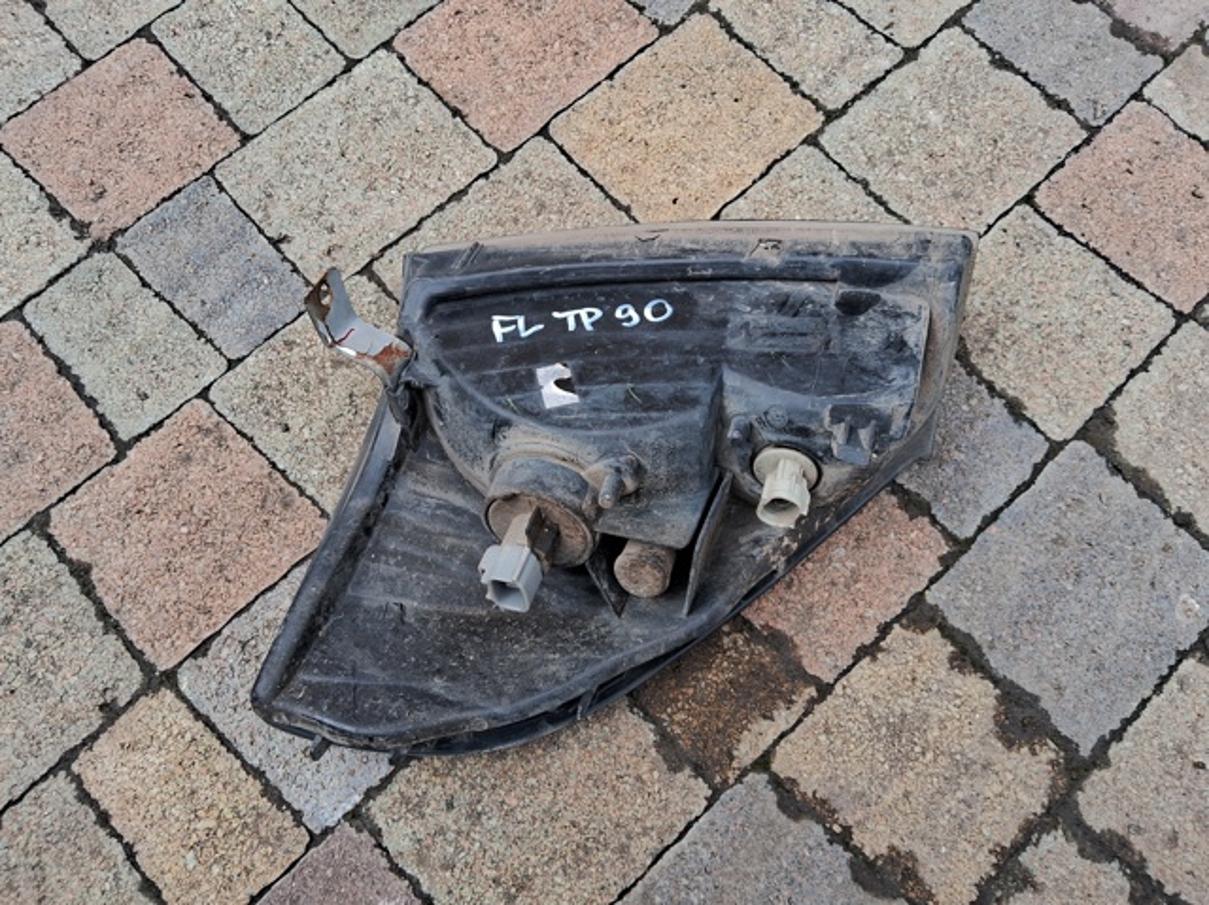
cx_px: 604
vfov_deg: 53.0
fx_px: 907
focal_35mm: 26
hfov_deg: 67.3
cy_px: 452
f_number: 1.8
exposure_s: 1/216
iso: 25
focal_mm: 3.98
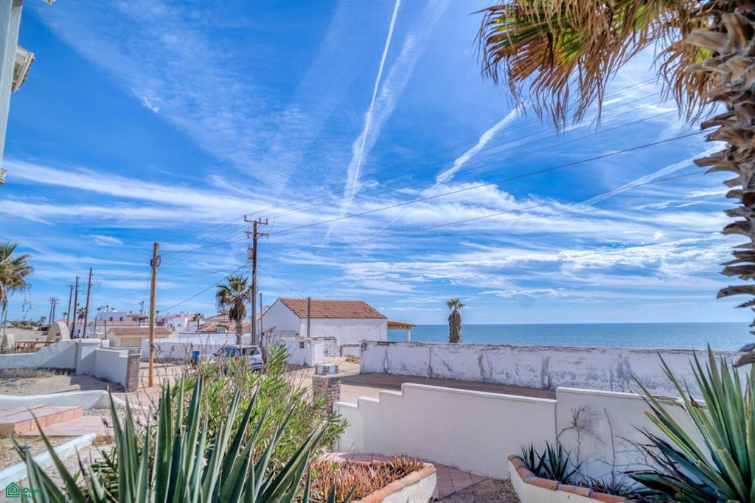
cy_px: 252
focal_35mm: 20
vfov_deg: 61.9
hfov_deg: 84.0
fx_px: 419
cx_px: 378
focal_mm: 20
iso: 50
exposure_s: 1/1000
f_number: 4.5
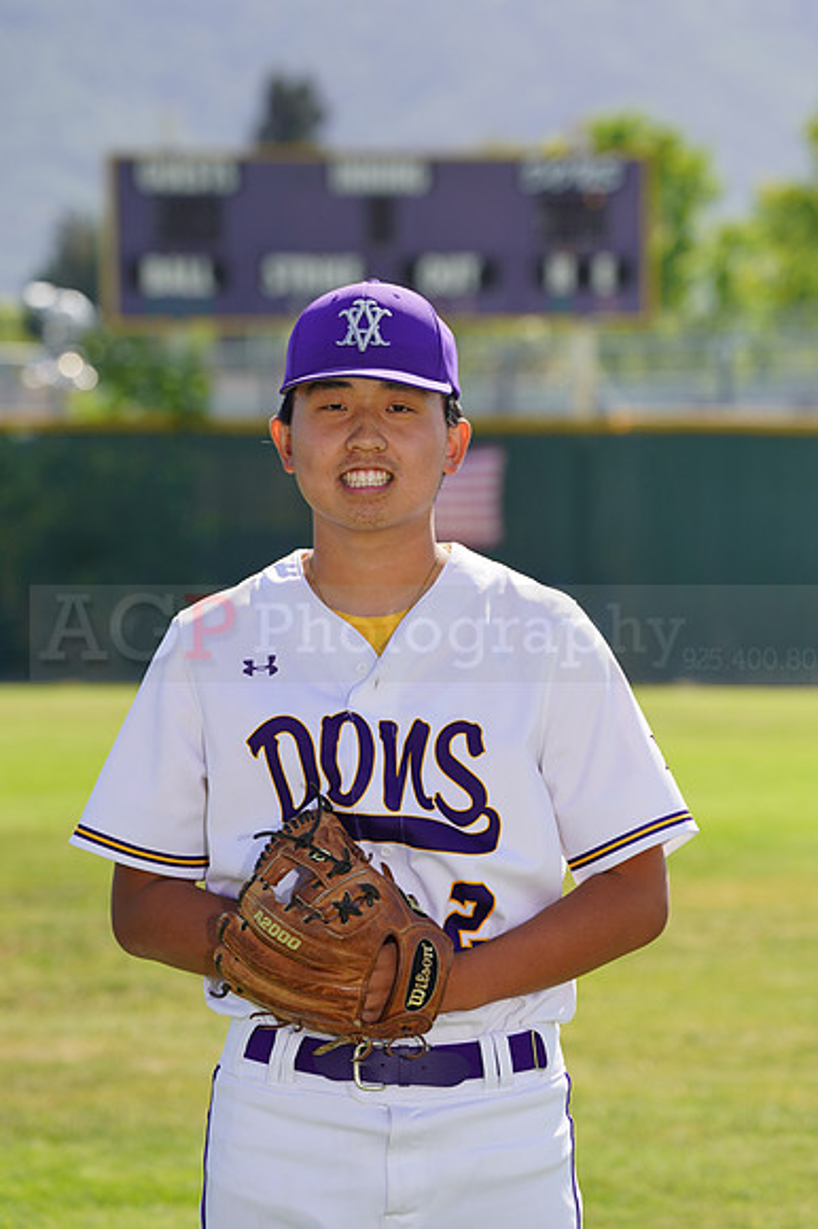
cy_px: 614
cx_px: 409
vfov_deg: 9.3
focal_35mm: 221
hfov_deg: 6.2
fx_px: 7541
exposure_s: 1/250
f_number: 8
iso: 100
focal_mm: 221
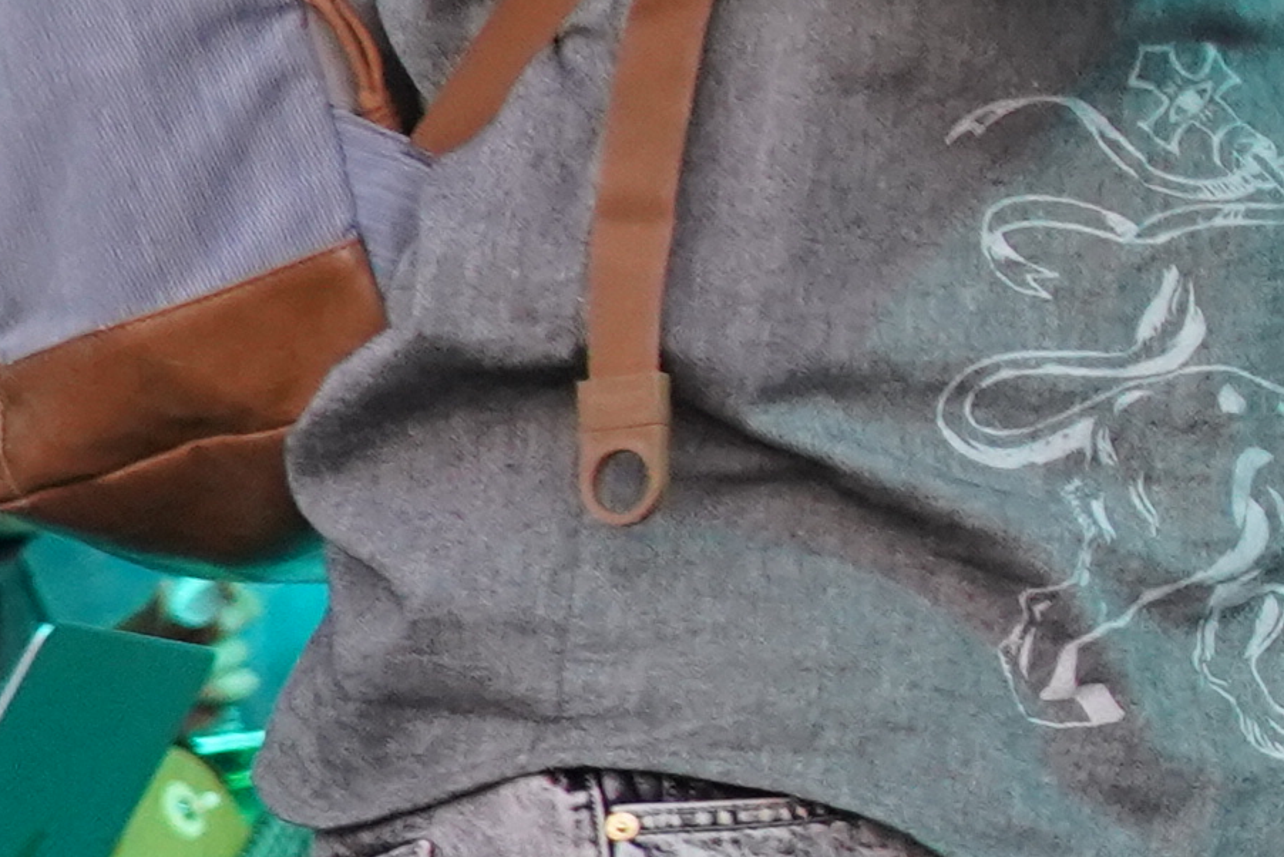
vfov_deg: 5.2
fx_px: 9490
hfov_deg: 7.1
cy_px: 151
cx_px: 3446
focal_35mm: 266
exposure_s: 1/160
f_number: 4
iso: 3200
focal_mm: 40
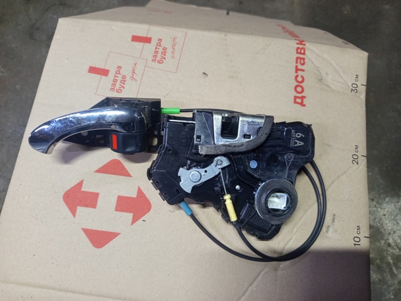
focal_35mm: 24
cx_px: 200
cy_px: 150
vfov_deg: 56.8
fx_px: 278
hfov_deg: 71.6
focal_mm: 5.24
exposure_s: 1/33.3
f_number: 1.7
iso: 1150
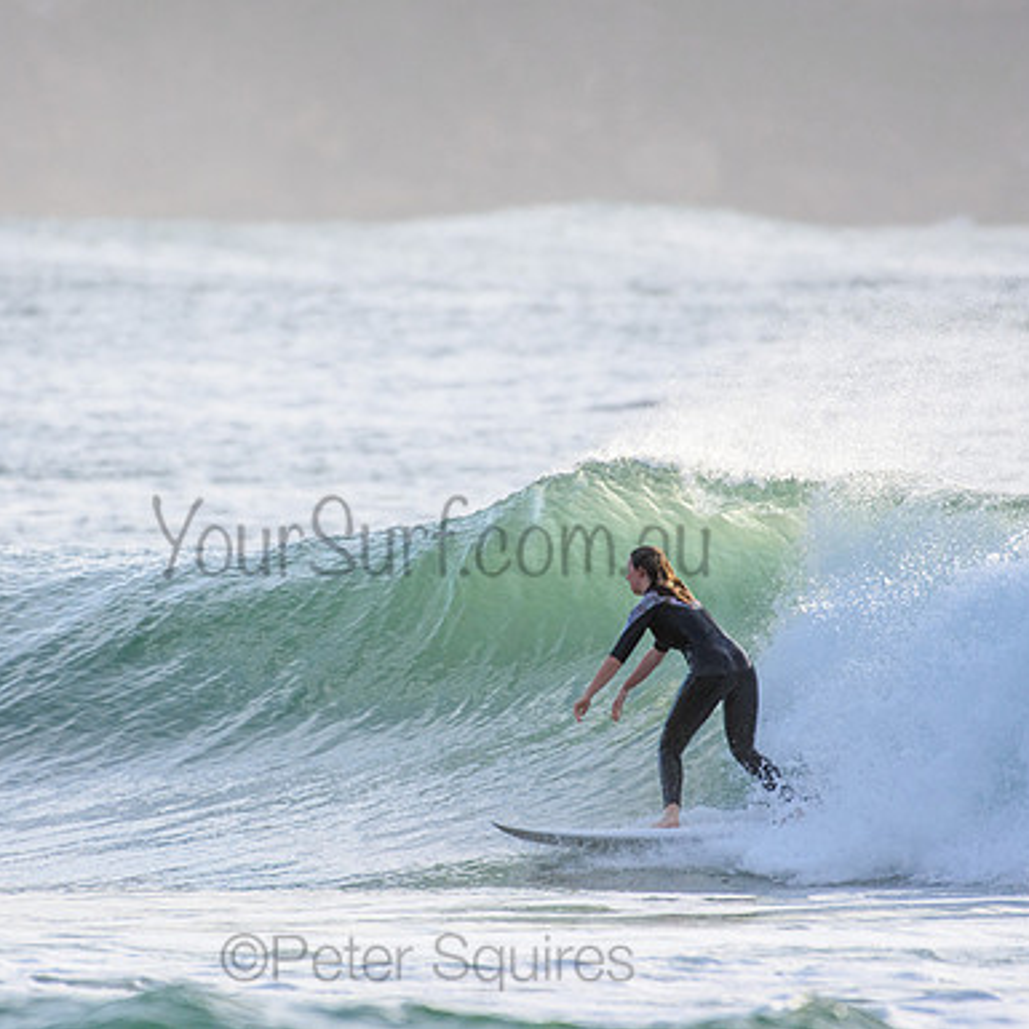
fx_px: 32320
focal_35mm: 961
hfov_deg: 1.8
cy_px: 514
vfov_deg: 1.8
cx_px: 428
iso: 560
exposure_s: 1/2000
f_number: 5.6
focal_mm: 500
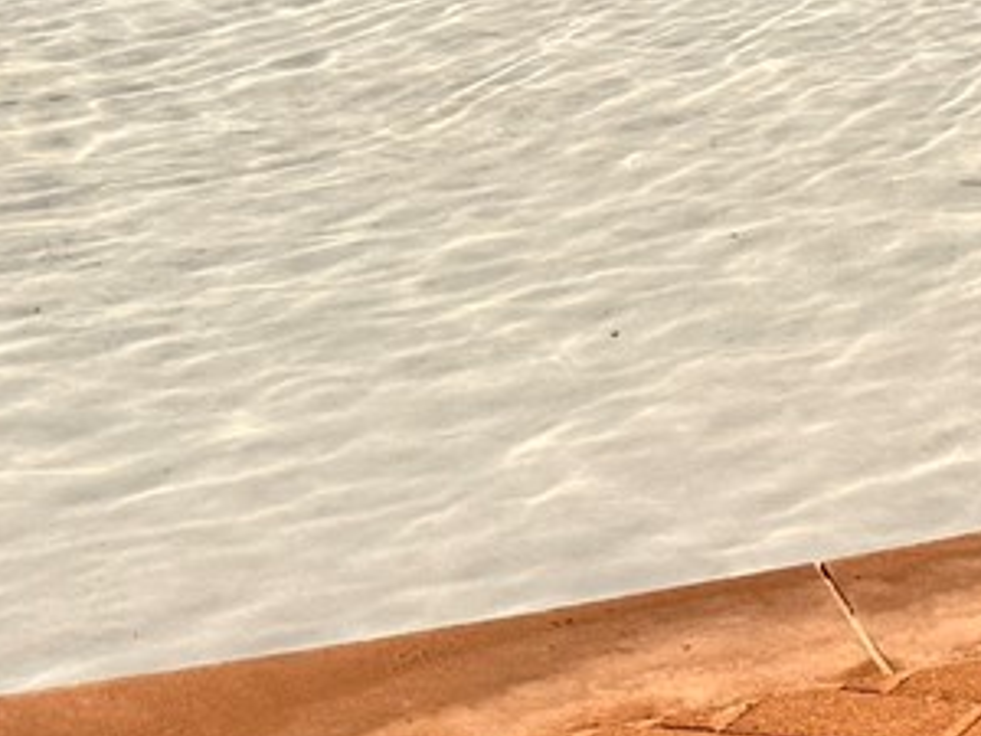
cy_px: -1263
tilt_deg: -0.6
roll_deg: -1.3
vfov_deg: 8.1
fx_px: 4648
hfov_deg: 10.1
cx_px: 2534
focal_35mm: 164
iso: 80
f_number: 1.78
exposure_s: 1/9009
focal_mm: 6.76
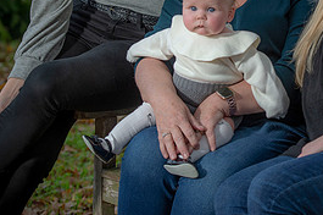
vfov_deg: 6.6
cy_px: -7
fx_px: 1864
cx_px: 283
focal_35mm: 208
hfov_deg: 9.9
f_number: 4.5
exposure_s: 1/200
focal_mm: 95
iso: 160
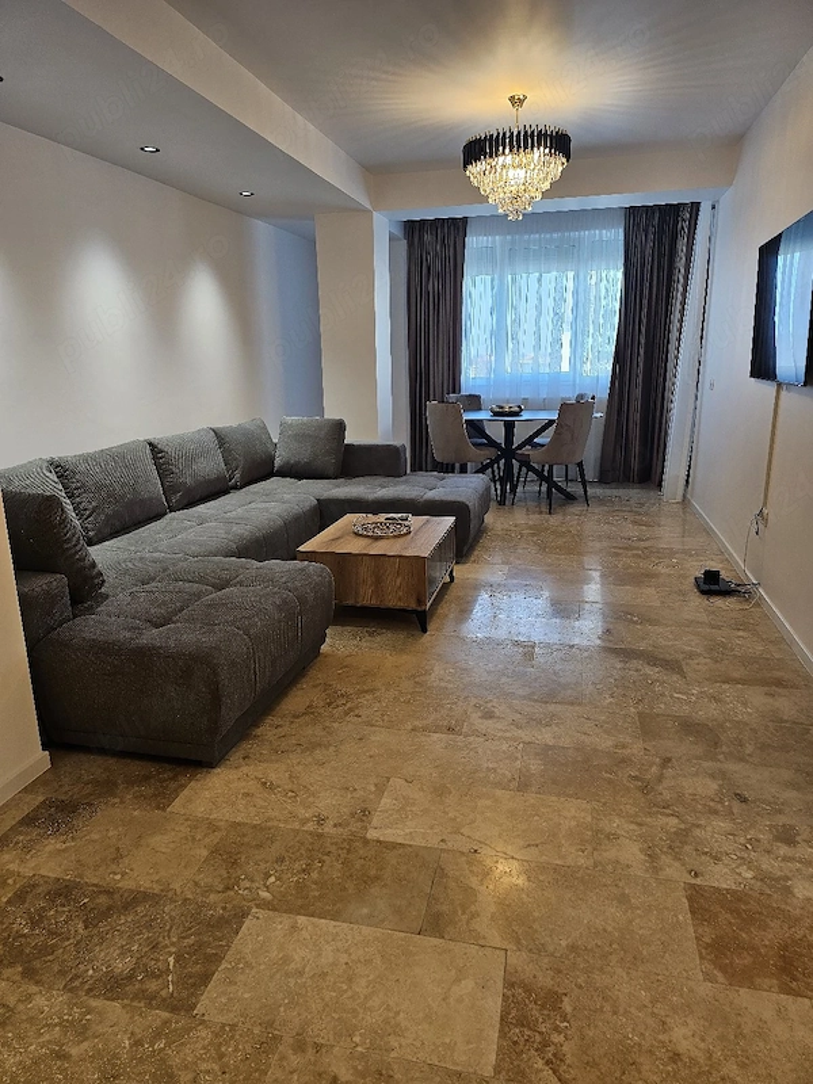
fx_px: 720
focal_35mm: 23
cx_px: 406
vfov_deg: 73.9
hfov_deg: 58.9
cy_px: 542
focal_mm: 6.3
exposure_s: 1/101
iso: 80
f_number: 1.7
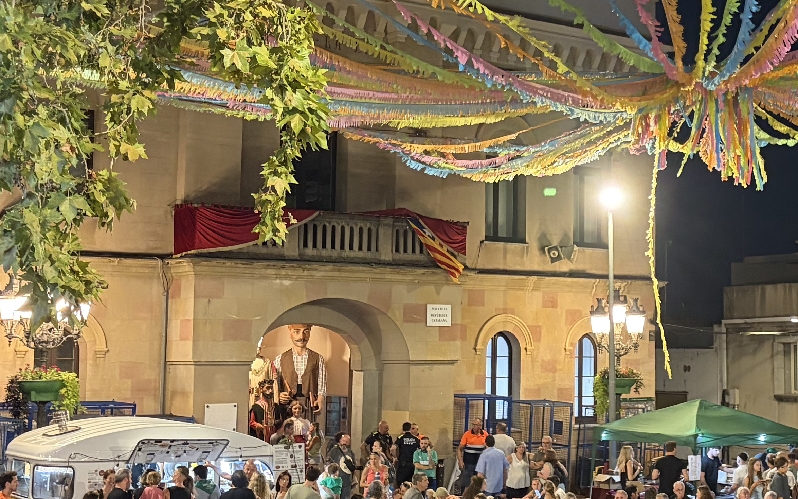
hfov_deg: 30.3
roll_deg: +0.1
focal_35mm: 67
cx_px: 573
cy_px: 187
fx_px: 1457
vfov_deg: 19.4
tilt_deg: +6.3
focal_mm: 5.96
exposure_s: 1/33
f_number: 1.6
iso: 400
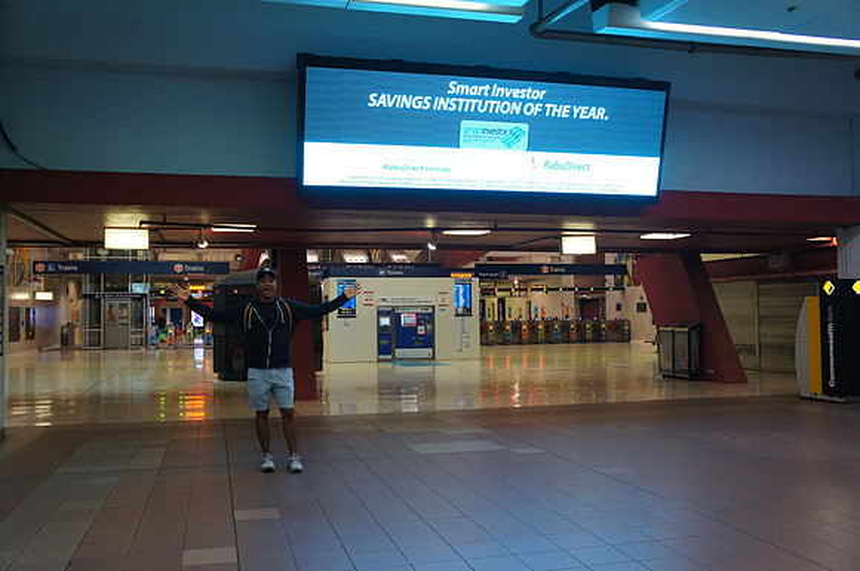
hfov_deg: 57.3
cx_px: 430
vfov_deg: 39.9
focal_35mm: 33
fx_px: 787
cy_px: 286
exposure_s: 1/200
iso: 1600
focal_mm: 22
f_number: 4
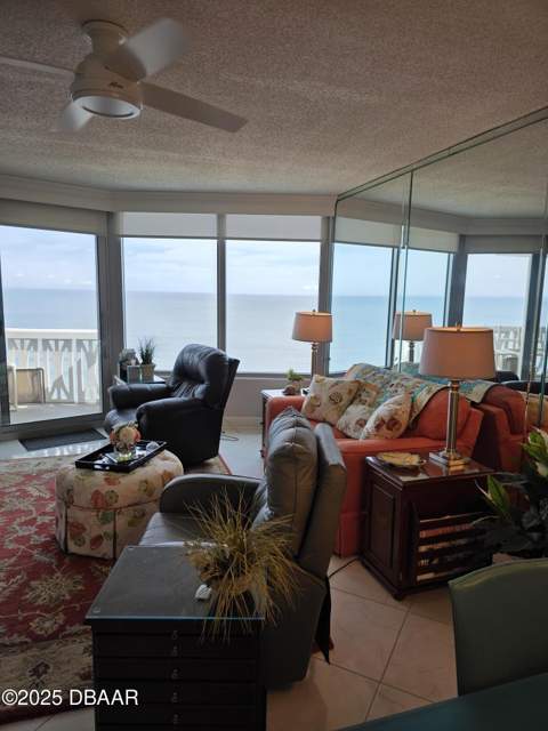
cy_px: 366
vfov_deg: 73.9
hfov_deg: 58.9
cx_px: 274
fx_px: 485
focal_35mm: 23
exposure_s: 1/120
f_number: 1.7
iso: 16
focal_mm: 6.3
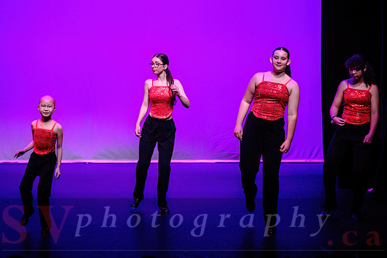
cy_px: 108
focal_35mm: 152
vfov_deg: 9.0
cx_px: 200
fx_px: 1637
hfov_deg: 13.5
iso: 1600
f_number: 2.8
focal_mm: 130
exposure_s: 1/500
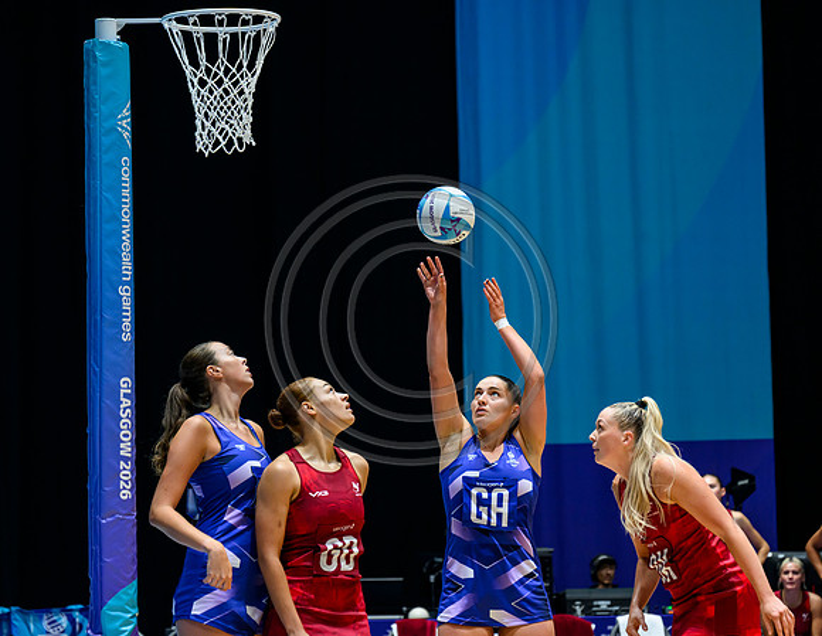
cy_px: 318
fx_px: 3447
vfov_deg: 10.5
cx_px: 477
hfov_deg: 13.6
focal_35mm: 143
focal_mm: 130
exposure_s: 1/1600
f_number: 4
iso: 4000
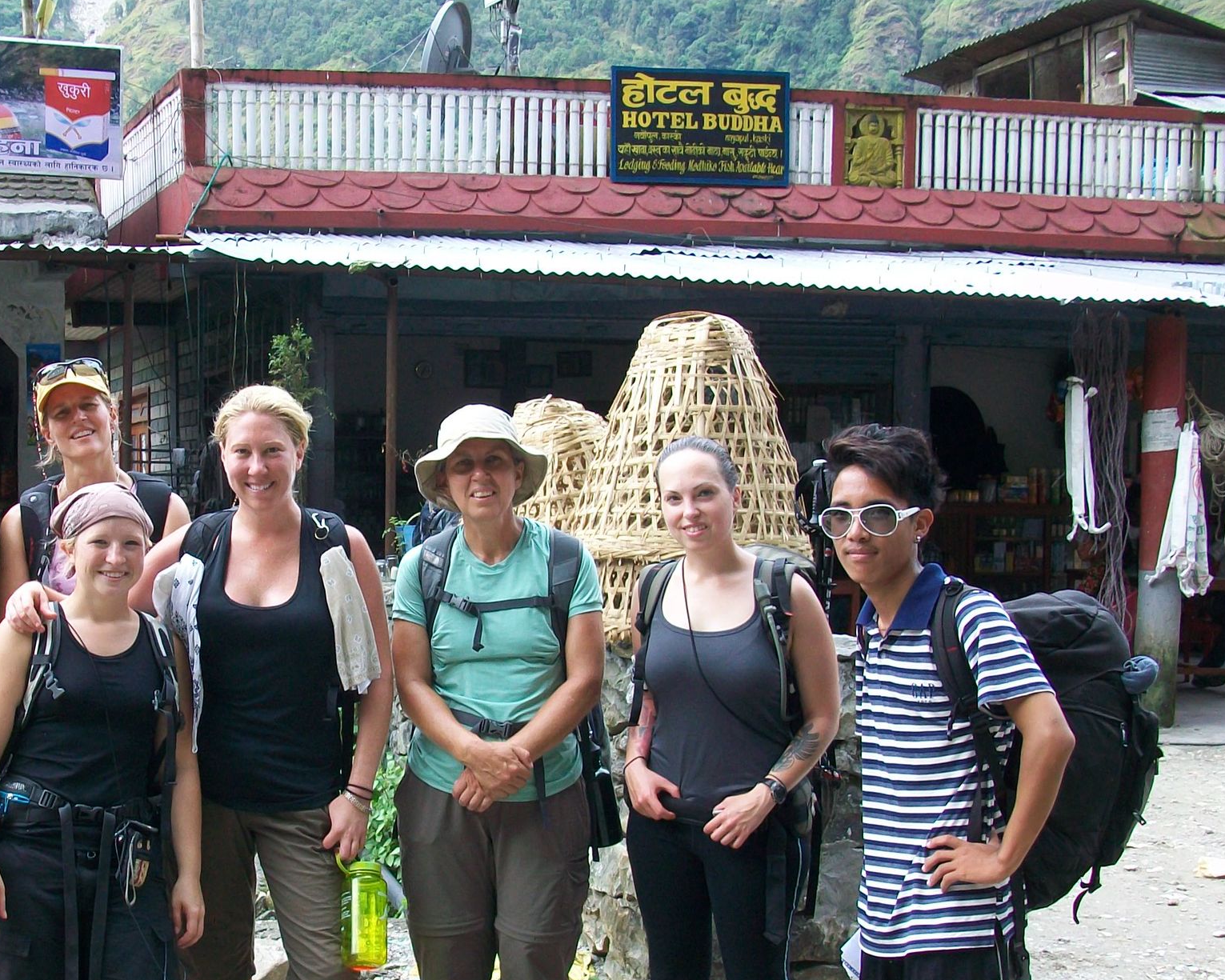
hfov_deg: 36.0
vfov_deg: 29.4
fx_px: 1849
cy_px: 686
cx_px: 339
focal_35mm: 51
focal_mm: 5.7
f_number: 2.8
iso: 64
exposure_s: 1/160
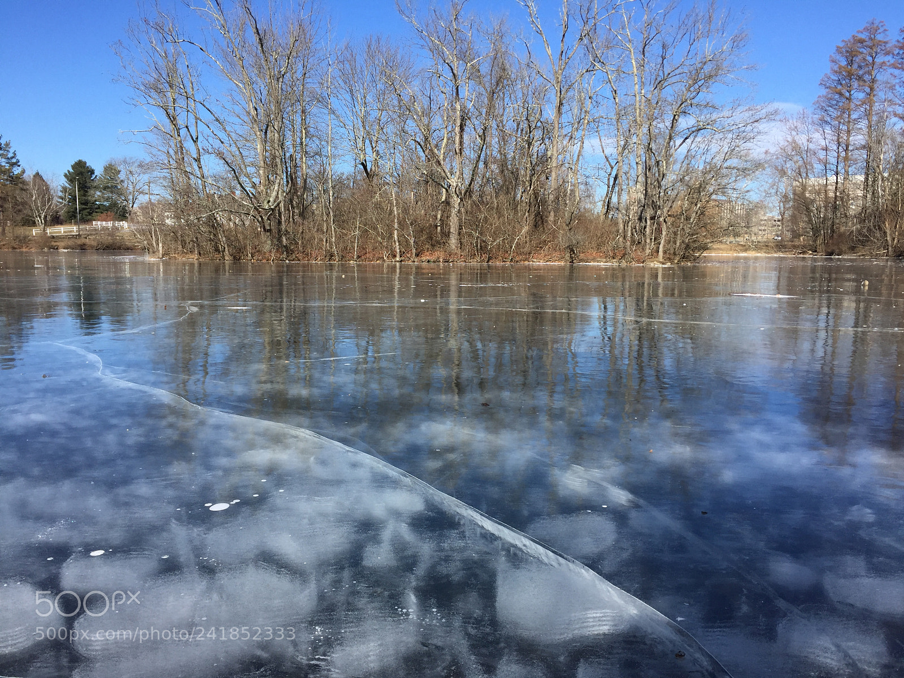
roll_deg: -0.1
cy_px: 339
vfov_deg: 48.2
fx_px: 757
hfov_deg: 61.7
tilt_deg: -6.7
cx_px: 452
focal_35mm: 29
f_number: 2.2
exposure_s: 1/1647
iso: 32
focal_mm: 4.15
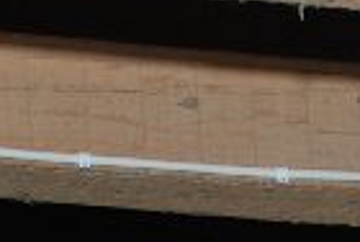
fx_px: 3517
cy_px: 841
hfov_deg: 5.7
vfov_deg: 3.8
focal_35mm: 351
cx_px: 753
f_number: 4.2
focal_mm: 32
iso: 200
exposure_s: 1/60
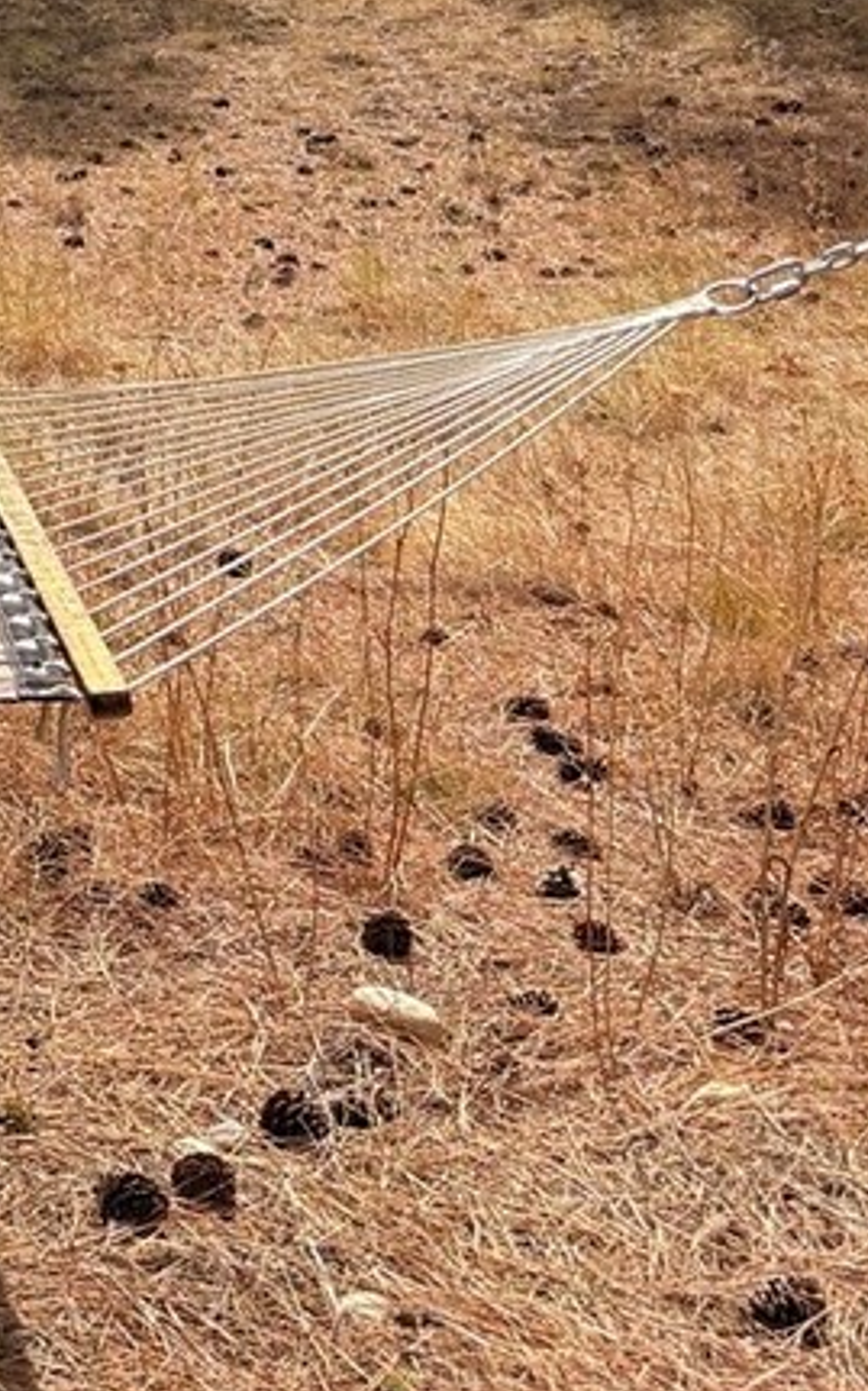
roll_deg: -5.3
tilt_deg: -0.3
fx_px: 3220
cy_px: -268
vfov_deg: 22.5
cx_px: -755
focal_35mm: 85
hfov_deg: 13.6
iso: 100
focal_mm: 6.76
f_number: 1.78
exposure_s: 1/3425
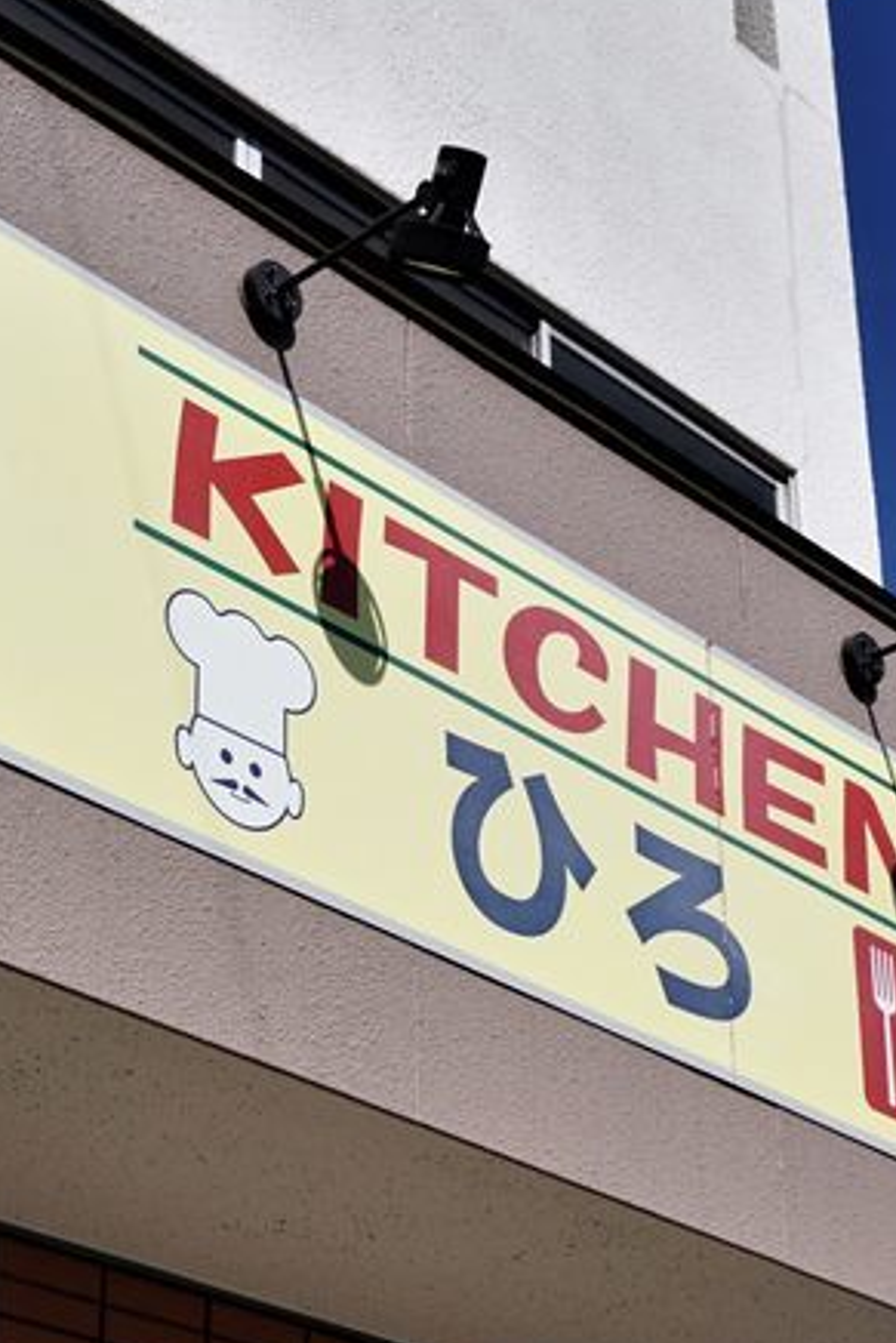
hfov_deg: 20.4
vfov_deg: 29.2
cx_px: 212
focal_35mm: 66
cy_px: 1214
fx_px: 2462
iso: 100
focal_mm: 16
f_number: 9
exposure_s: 1/400
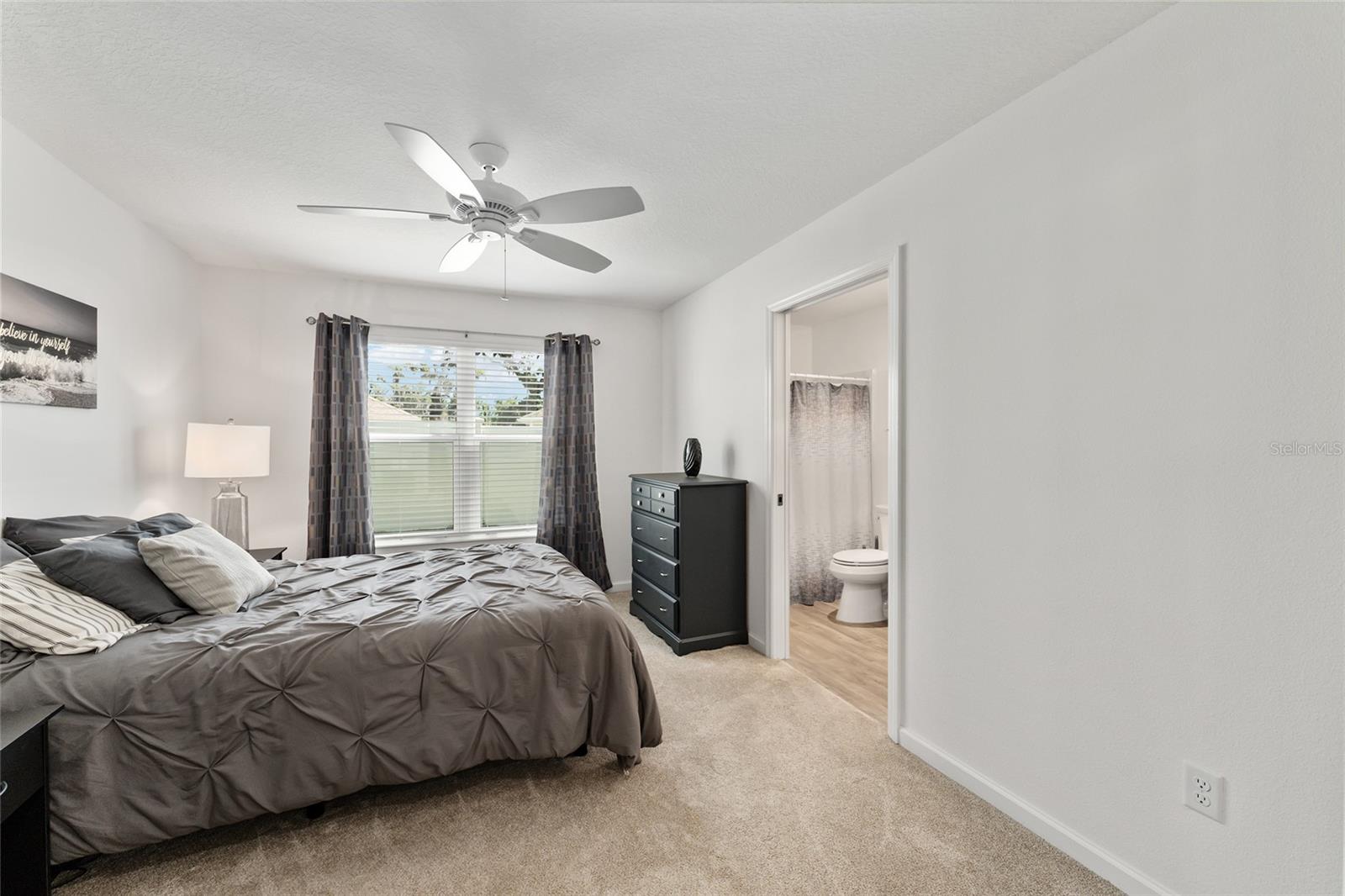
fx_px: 523
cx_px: 672
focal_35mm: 14
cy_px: 448
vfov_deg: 81.2
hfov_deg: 104.3
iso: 500
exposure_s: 1/25
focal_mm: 14
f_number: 8
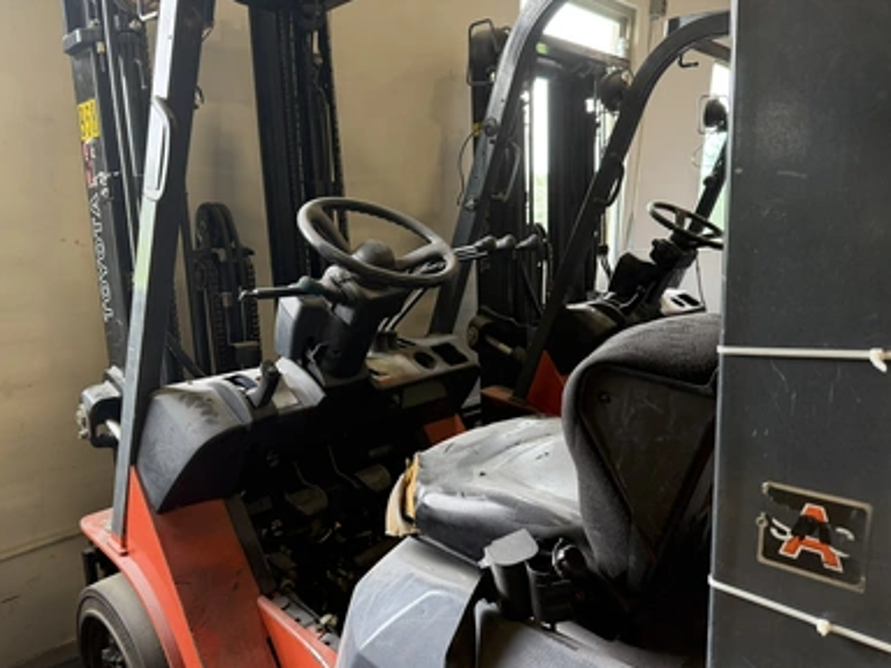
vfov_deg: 54.9
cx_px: 434
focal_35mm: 25
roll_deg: -1.7
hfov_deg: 69.4
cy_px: 346
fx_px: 643
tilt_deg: -10.3
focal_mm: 6.76
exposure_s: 1/91
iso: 200
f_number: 1.78
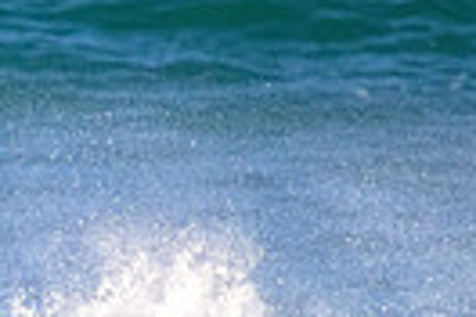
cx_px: -490
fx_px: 46552
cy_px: 542
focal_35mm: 3521
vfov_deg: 0.4
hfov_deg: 0.6
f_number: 11
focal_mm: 800
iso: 2500
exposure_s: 1/1600
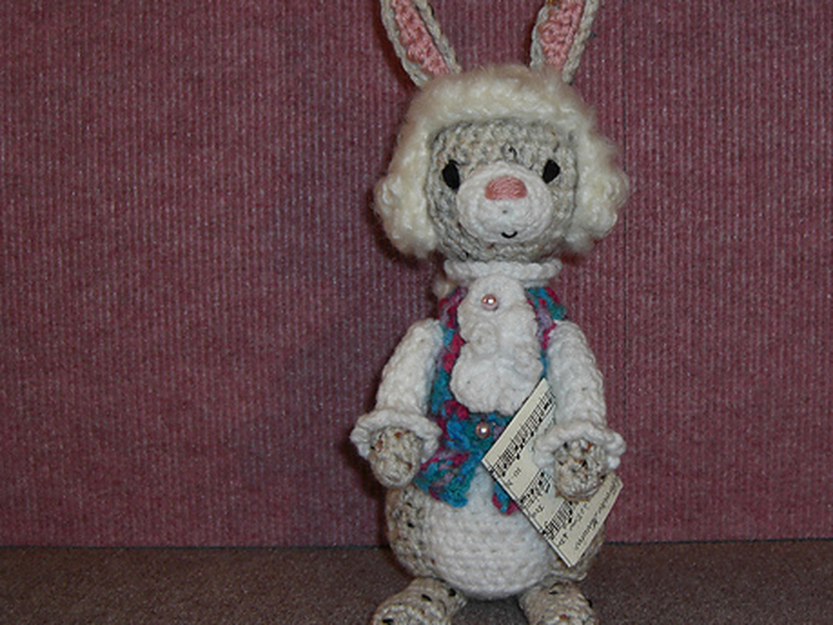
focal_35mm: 53
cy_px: 312
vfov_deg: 27.5
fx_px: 1275
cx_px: 541
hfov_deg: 35.9
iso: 100
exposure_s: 1/30
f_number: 2.8
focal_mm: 7.9
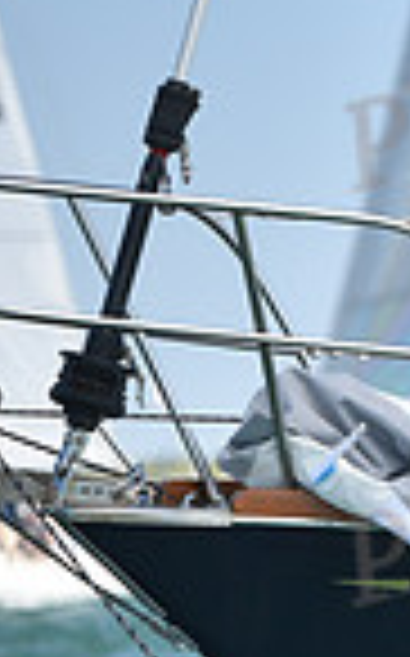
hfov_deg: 2.1
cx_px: 1216
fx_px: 11250
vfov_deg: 3.3
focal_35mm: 628
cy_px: 659
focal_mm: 155
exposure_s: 1/800
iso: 320
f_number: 3.2
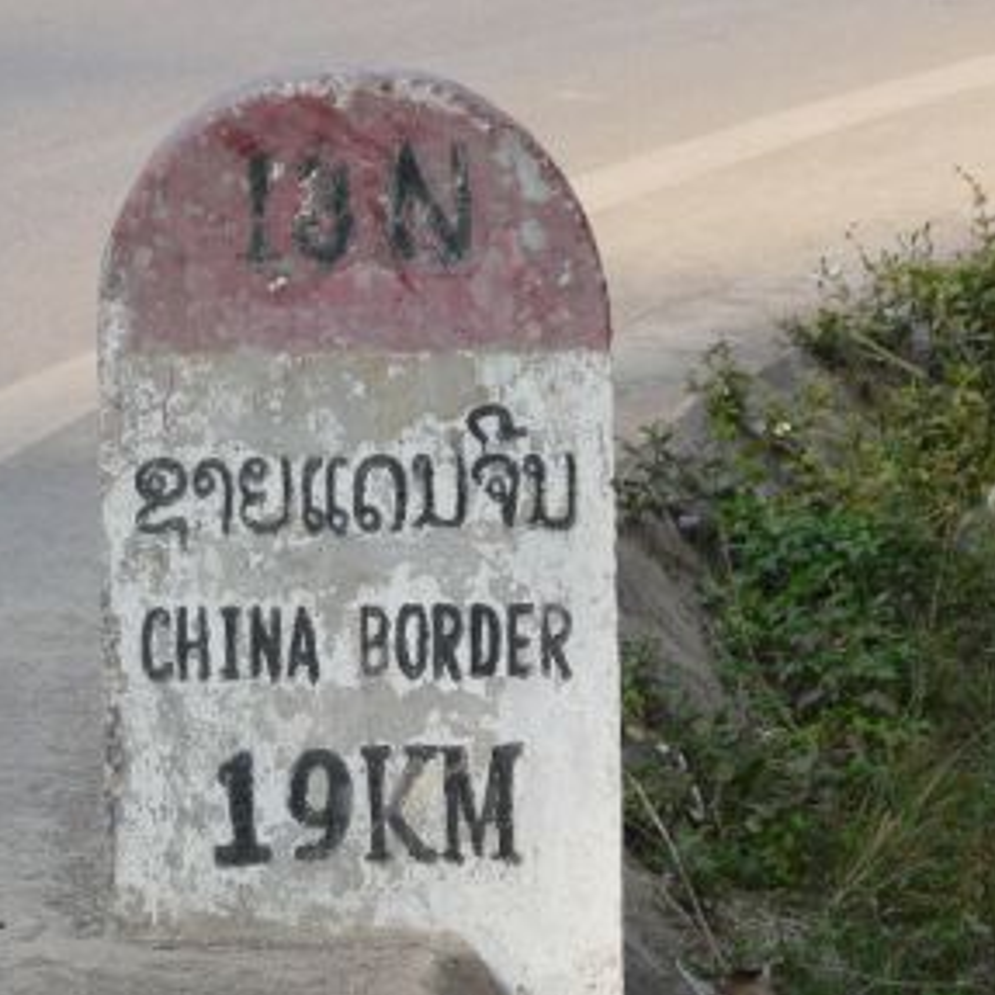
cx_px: 352
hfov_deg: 5.8
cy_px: 499
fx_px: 9756
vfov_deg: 5.8
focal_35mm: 300
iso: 100
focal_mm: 32.5
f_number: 4
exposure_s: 1/200
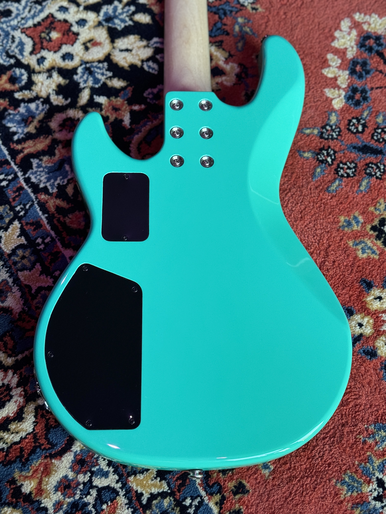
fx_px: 714
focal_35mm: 48
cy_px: 257
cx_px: 193
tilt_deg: -67.0
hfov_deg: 30.3
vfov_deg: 39.7
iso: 250
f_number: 1.78
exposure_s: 1/60
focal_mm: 6.76
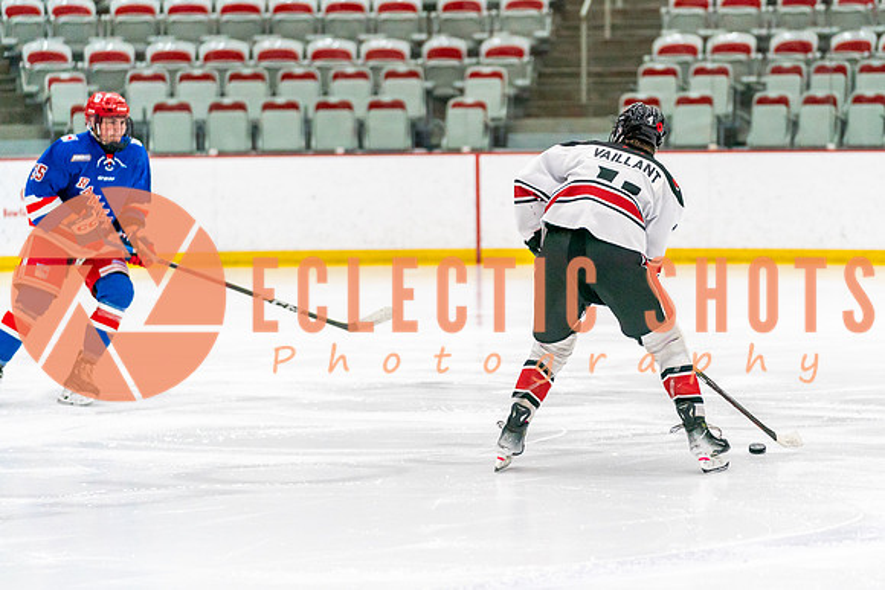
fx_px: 3944
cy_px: 295
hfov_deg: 12.8
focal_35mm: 160
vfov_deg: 8.6
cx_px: 551
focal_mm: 128
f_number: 2.8
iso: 3200
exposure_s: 1/1250
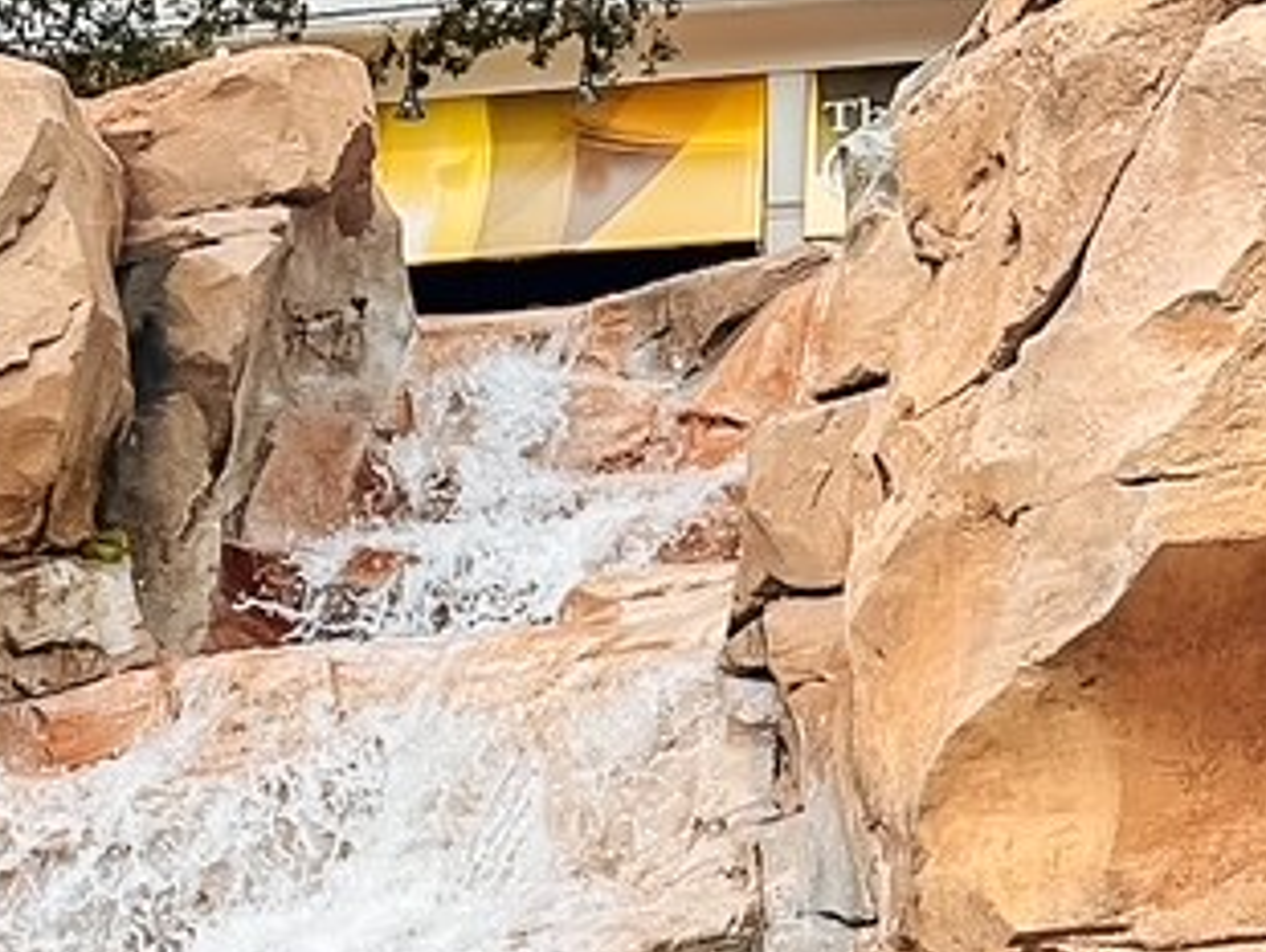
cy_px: 1042
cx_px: -453
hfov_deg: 18.3
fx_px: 3624
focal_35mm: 99
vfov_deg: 14.6
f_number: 1.8
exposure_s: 1/1600
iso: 80
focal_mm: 6.86
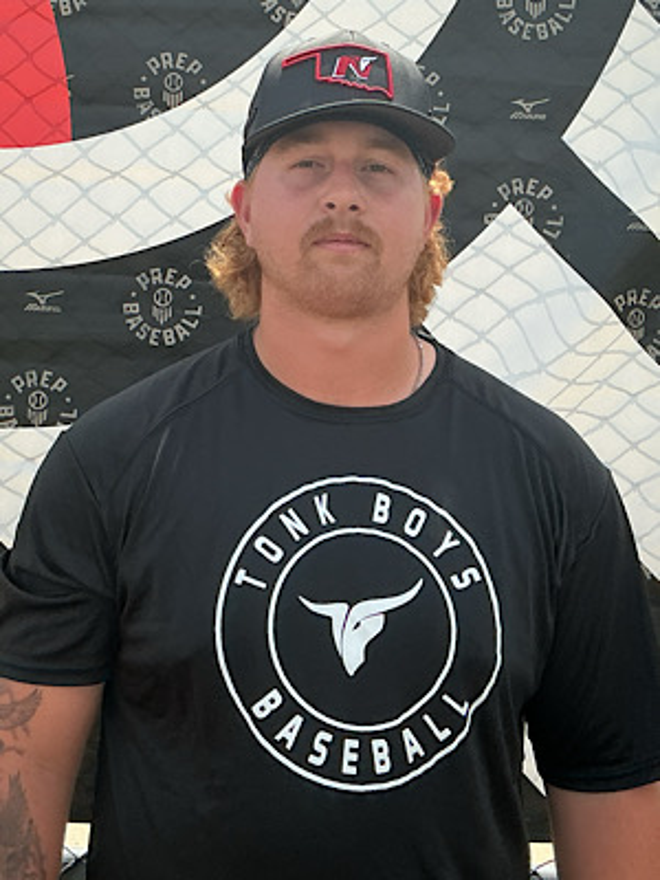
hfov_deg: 48.2
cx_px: 330
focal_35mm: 29
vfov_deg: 61.7
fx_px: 737
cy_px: 440
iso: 25
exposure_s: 1/1221
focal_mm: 3
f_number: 1.8
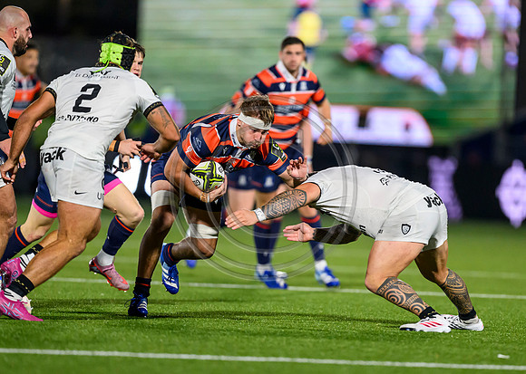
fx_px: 8671
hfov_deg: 3.5
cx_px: 298
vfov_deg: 2.5
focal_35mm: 581
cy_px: 224
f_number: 2.8
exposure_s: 1/1250
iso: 4000
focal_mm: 400
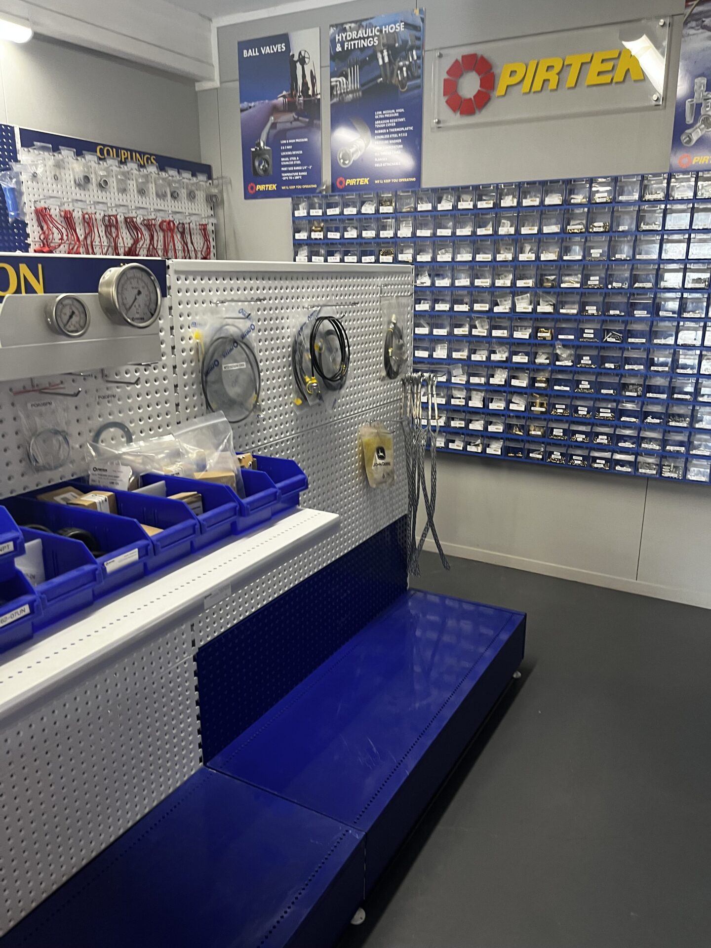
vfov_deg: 67.3
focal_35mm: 26
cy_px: 474
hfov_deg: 53.1
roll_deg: +0.0
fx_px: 712
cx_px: 356
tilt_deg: -17.3
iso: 125
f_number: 1.6
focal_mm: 5.1
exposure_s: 1/50
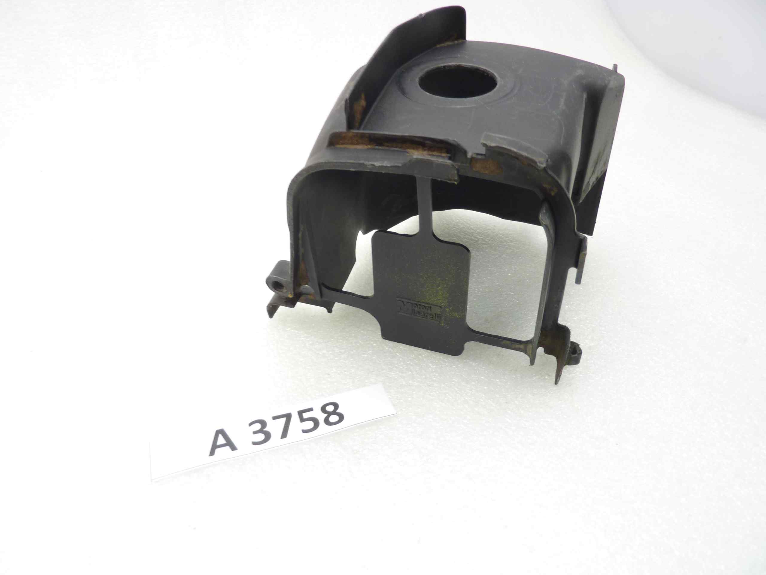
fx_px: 553
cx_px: 383
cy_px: 288
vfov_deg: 54.9
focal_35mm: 25
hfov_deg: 69.4
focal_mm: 4.1
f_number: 3.3
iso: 80
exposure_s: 1/8
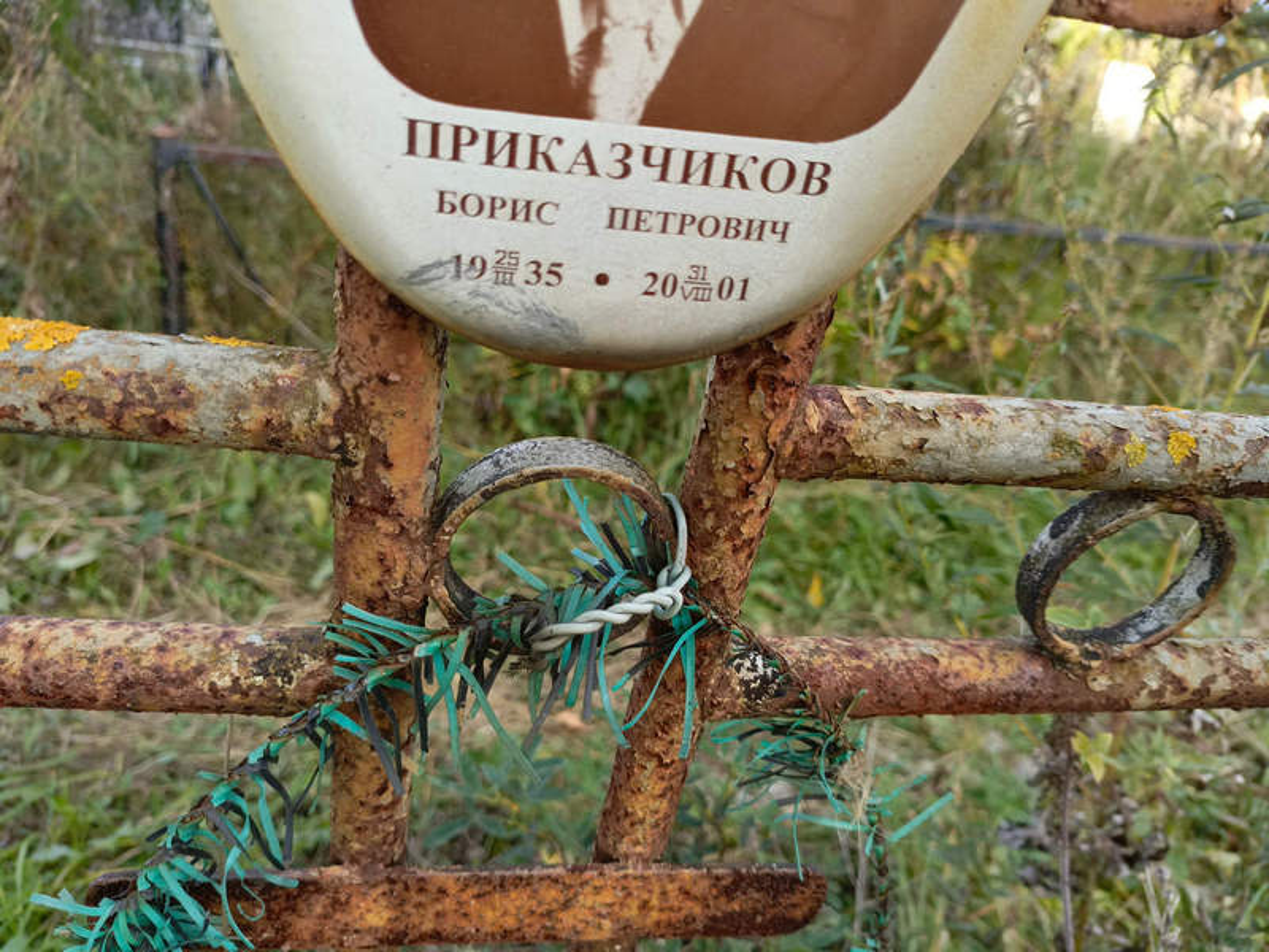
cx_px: 634
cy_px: 476
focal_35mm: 25
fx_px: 916
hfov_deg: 69.4
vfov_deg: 54.9
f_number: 1.69
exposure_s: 1/100
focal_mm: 4.76
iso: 230
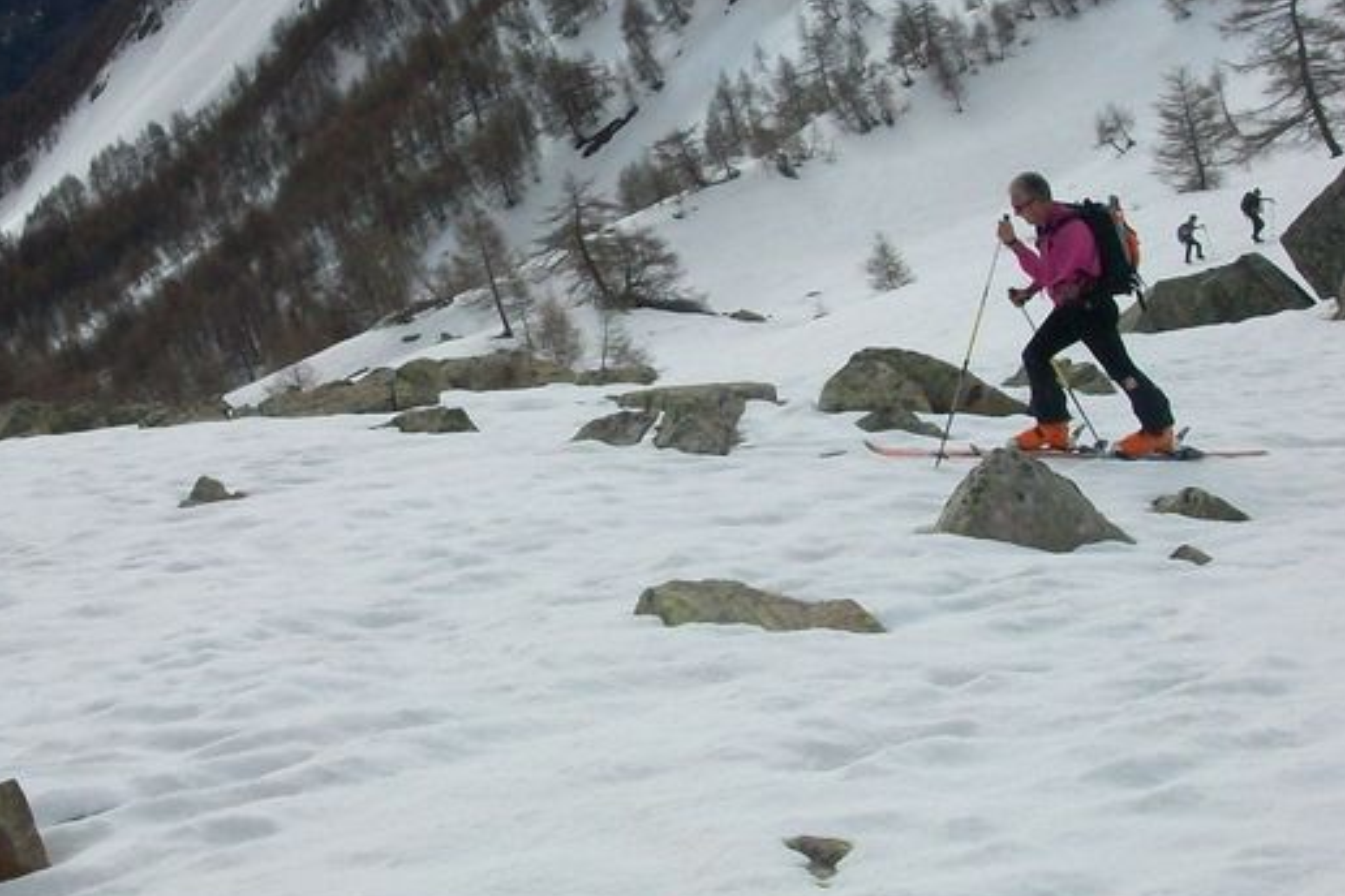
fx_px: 2391
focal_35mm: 64
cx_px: 726
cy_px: 344
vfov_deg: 21.2
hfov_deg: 31.4
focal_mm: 5.7
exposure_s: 1/800
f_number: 5.5
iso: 80
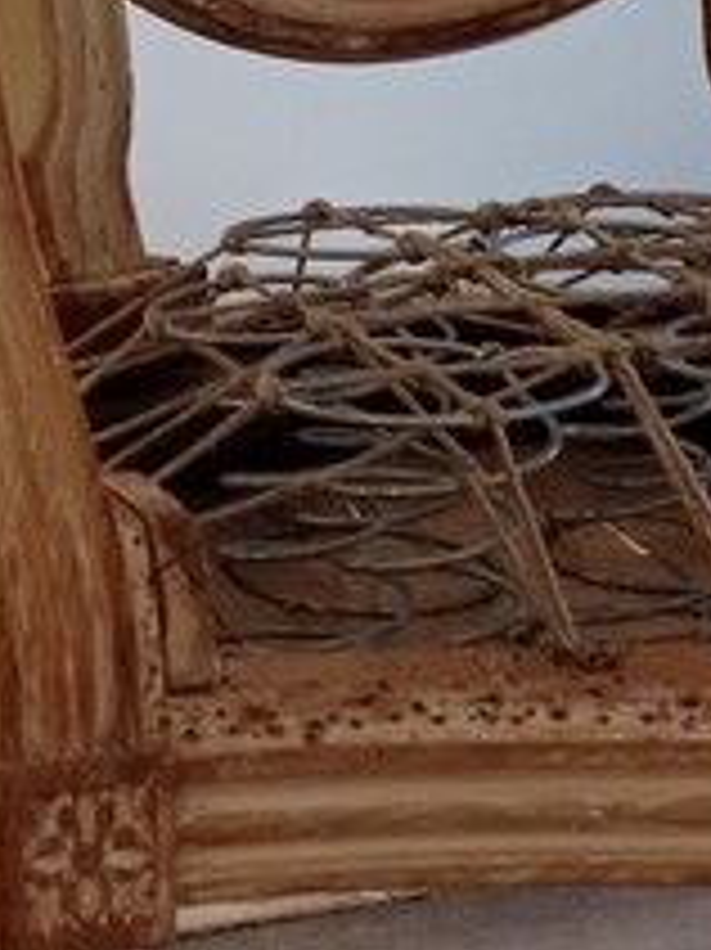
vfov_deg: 14.8
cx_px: 279
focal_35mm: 133
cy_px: 288
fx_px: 3646
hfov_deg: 11.1
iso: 206
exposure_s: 1/33.3
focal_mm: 4.74
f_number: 1.79
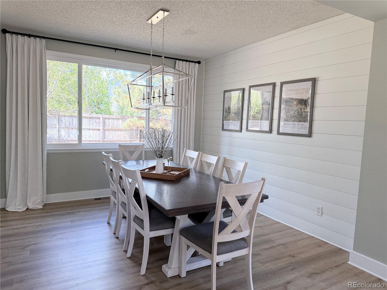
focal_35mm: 24
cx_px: 194
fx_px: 268
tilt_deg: -4.6
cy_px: 145
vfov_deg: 56.8
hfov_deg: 71.6
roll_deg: -2.0
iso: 160
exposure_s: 1/164
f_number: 1.78
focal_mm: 6.76
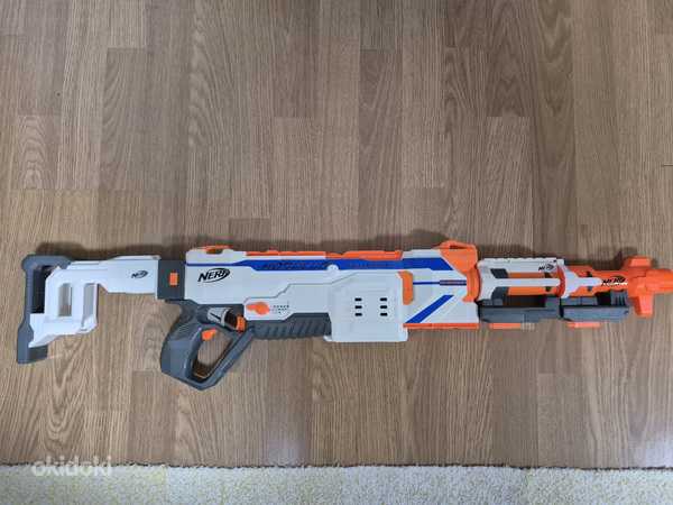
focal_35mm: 23
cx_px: 336
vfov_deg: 58.9
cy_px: 252
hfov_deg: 73.9
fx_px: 447
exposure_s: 1/100
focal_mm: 5.4
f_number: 1.8
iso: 800
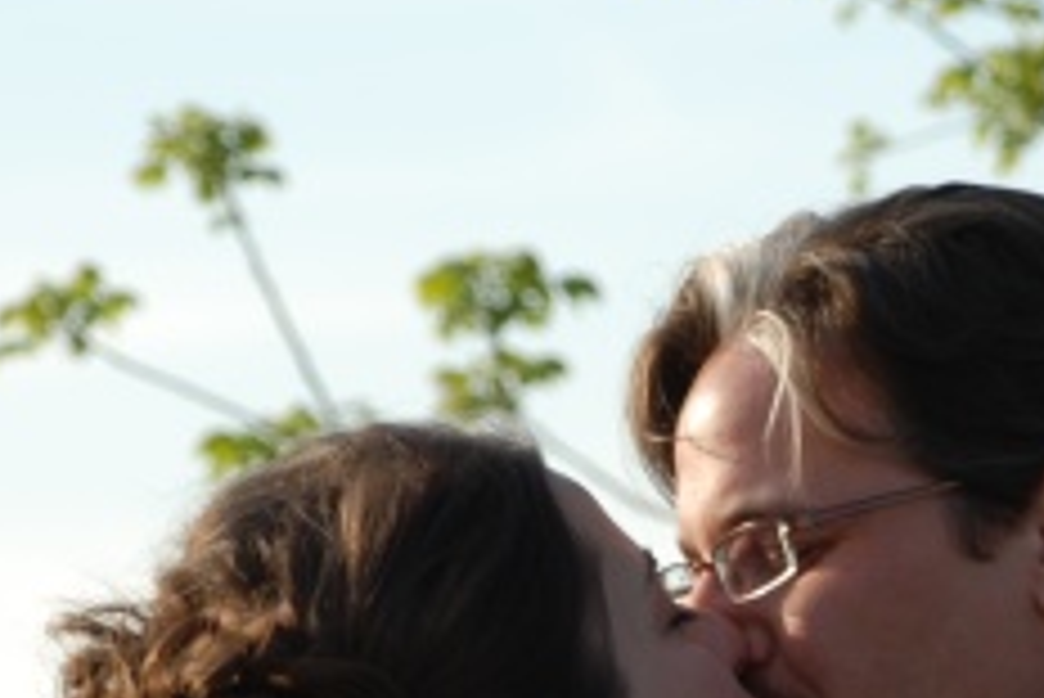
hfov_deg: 5.3
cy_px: 1137
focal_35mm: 389
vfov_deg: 3.5
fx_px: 11280
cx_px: 1112
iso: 100
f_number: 6.3
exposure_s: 1/160
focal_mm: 75
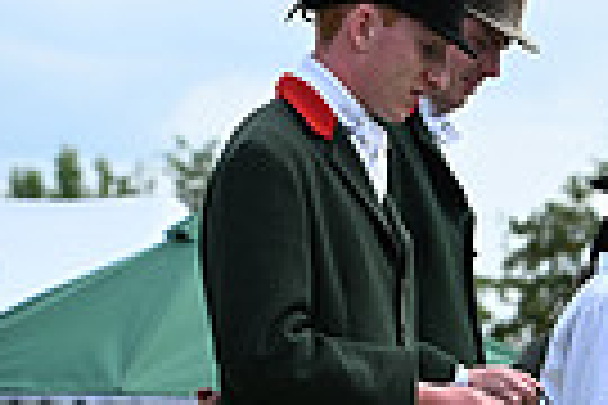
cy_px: 466
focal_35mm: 387
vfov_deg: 3.5
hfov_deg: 5.2
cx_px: 1216
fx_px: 6535
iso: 250
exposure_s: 1/1000
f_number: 4.5
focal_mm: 90
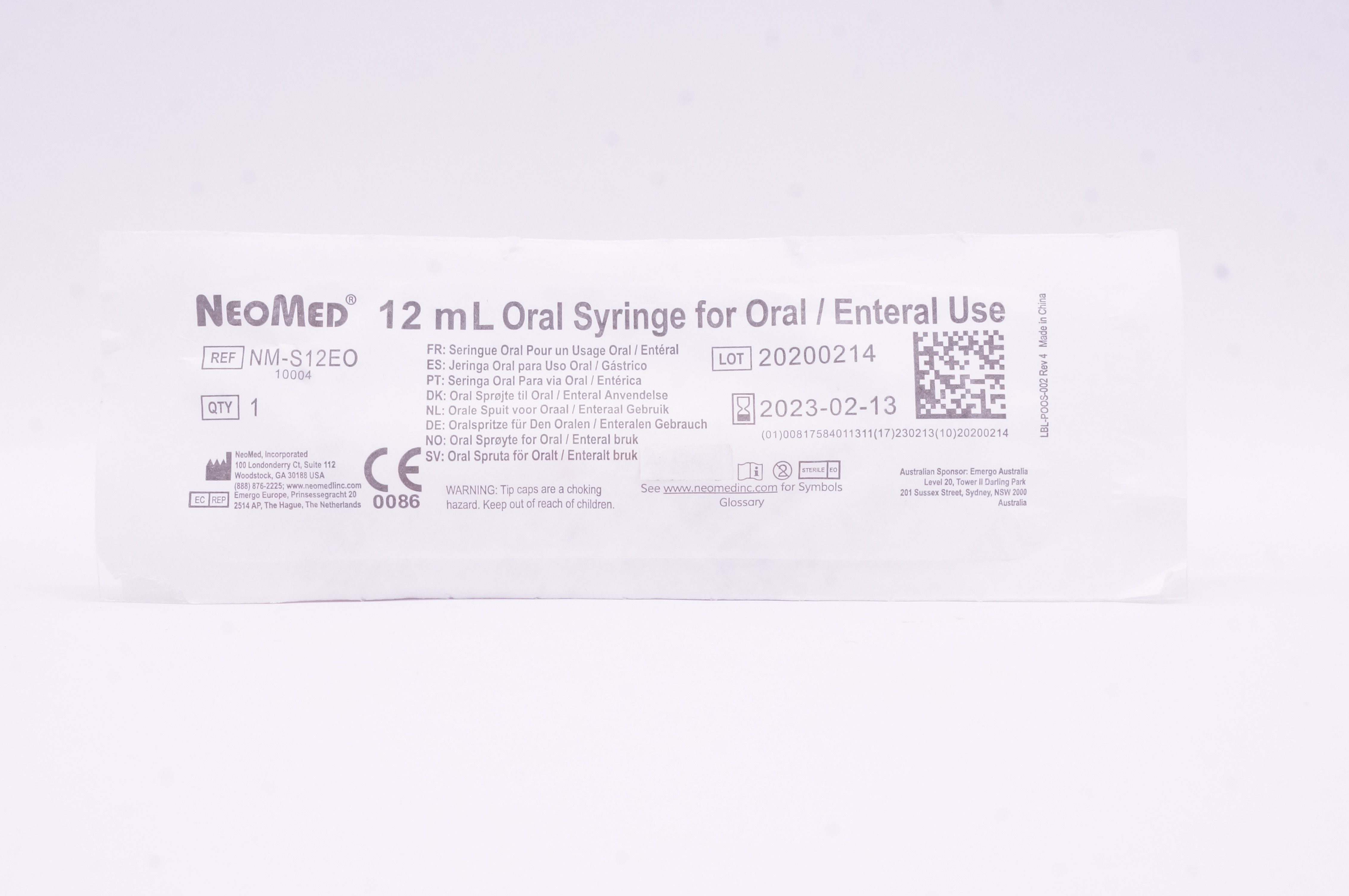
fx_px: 2695
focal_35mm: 72
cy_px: 426
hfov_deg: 28.1
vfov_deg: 18.9
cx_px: 642
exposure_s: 1/20
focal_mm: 44
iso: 800
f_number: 16
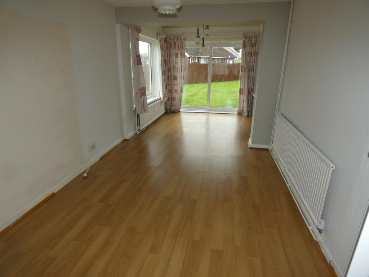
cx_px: 184
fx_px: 213
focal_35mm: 20
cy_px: 138
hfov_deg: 81.7
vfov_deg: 66.0
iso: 100
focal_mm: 3.6
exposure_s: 1/60
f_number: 2.8
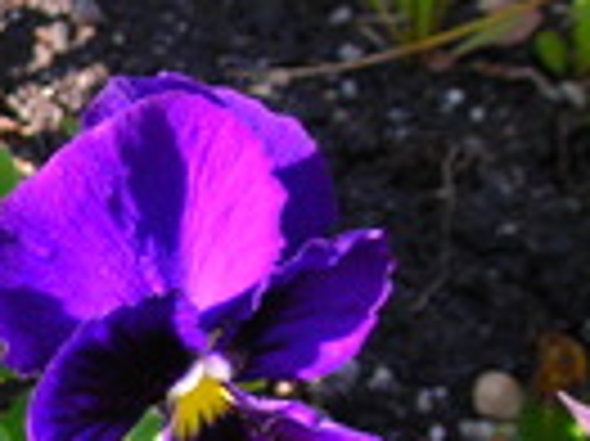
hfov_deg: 10.8
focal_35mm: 169
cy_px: 619
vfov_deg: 8.6
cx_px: -522
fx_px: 2878
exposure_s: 1/114
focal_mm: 6.8
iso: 50
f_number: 3.3
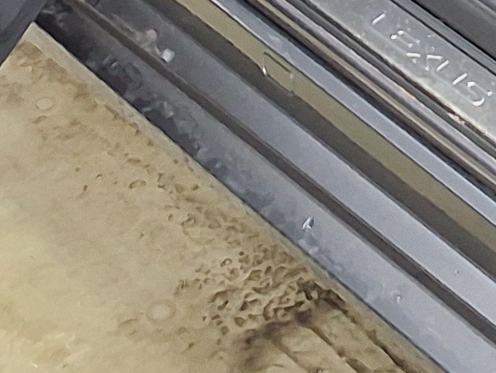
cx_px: 435
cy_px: -460
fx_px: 2451
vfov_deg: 8.1
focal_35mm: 171
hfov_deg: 11.5
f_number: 1.9
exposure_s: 1/40
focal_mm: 2.91
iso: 160
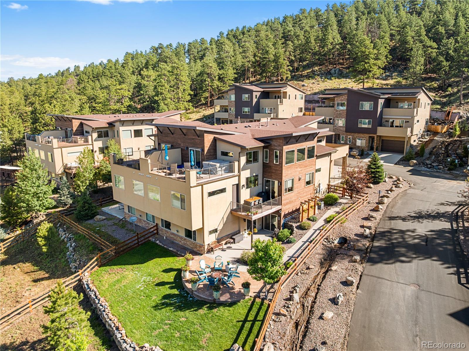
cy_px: 176
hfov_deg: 71.6
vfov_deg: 56.7
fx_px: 325
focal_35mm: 24
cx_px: 234
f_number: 4
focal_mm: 12.29
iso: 100
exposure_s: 1/40
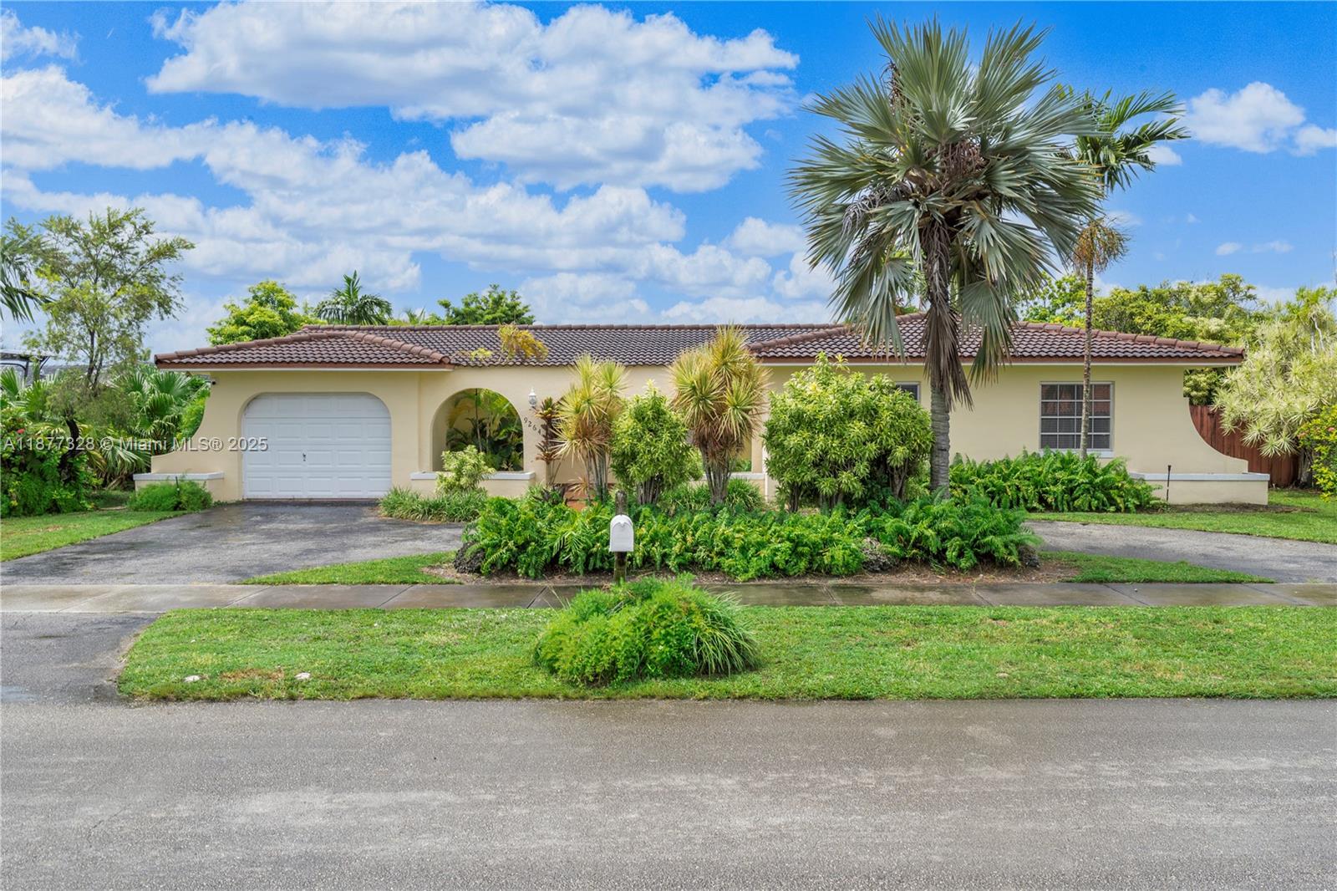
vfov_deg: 47.9
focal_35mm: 27
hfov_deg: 67.4
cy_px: 446
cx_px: 668
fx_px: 1002
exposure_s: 1/80
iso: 100
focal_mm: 27
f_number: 10
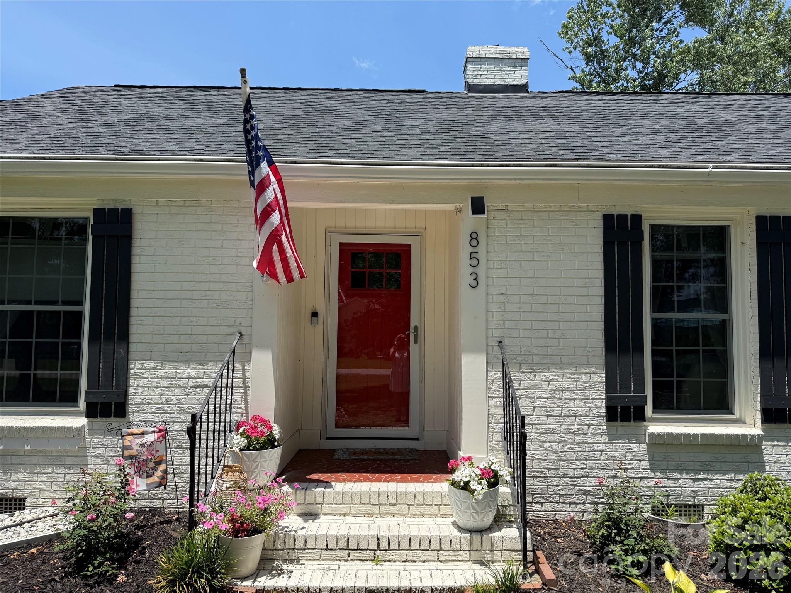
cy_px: 296
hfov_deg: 71.6
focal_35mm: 24
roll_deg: -0.5
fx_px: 548
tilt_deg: +4.0
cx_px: 396
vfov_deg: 56.8
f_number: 1.78
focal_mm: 6.76
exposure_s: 1/4167
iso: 80
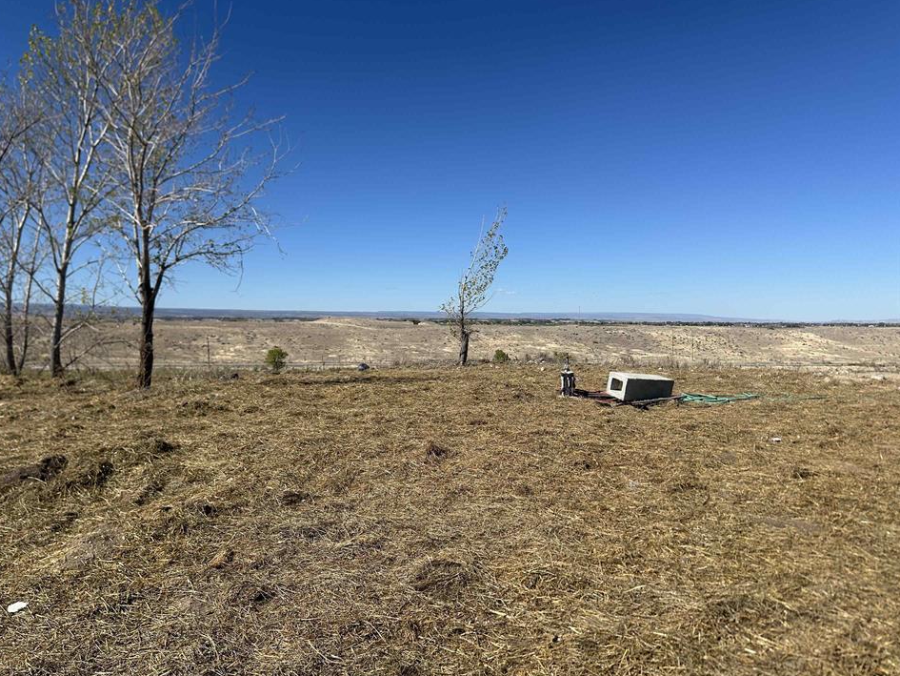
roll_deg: -0.6
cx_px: 416
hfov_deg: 67.2
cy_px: 329
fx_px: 676
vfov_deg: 53.1
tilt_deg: -1.7
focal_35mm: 26
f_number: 1.78
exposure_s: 1/7042
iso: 80
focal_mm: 6.86
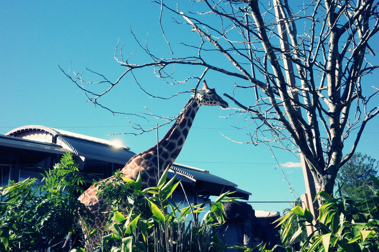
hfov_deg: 48.5
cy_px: 126
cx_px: 190
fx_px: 421
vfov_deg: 33.4
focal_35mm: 40
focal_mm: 26
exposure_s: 1/500
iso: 1600
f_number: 16
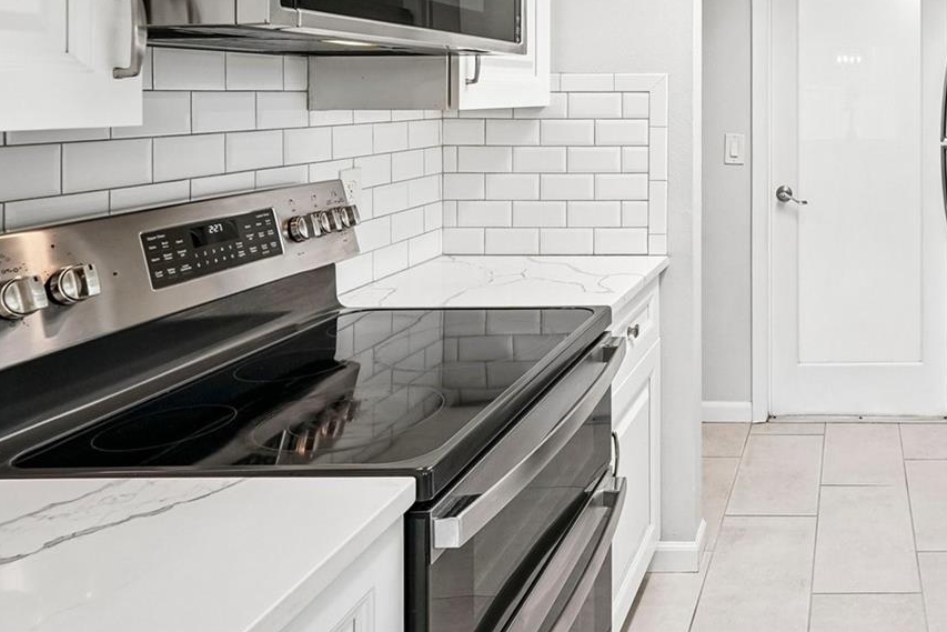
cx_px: 859
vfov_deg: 41.1
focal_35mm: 30
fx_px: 789
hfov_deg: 53.8
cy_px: 97
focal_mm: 16
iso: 400
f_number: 8
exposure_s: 1/30
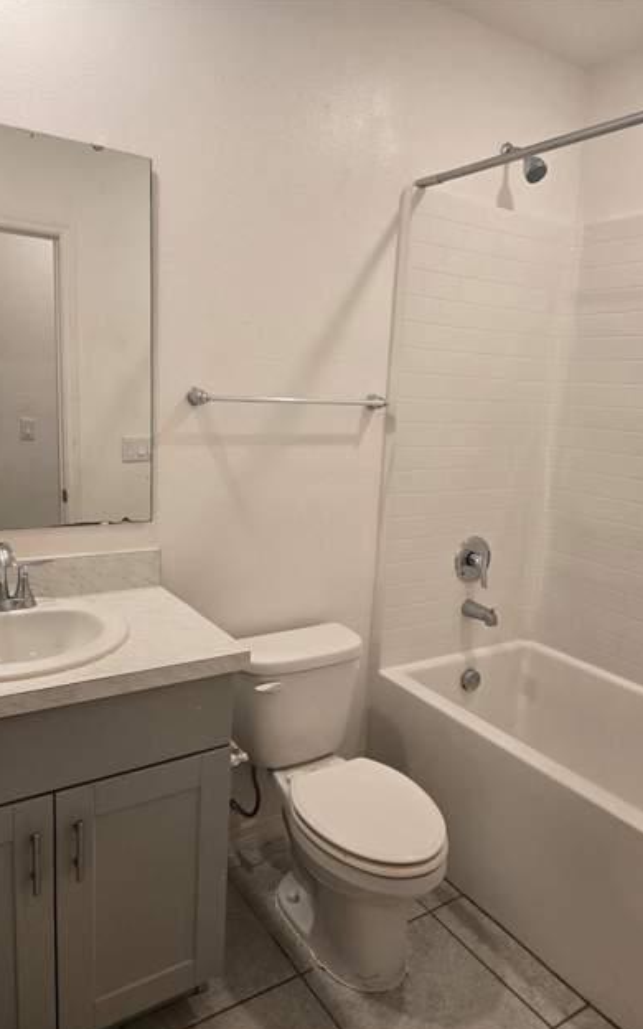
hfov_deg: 49.3
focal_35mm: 25
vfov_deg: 72.5
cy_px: 524
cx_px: 333
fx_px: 701
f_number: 1.8
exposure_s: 1/120
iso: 100
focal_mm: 5.4
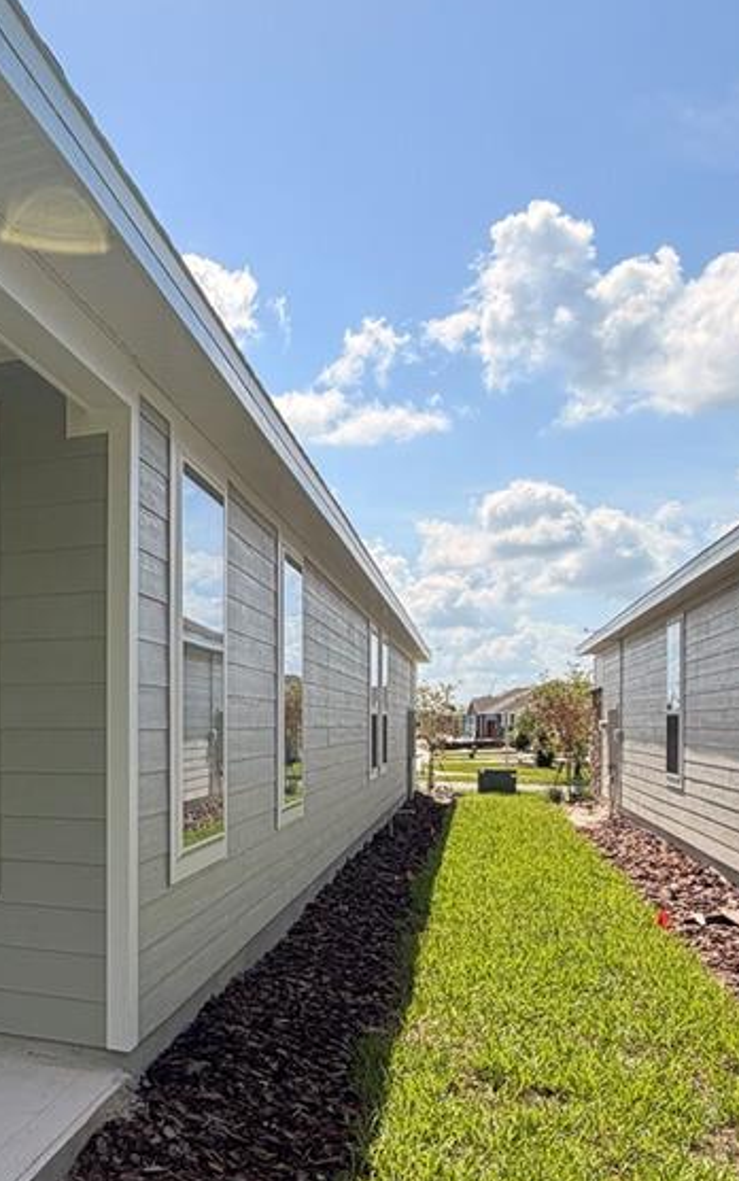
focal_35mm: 32
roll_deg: +0.0
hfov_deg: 35.5
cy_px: 746
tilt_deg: +0.2
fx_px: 1030
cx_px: -8
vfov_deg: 58.8
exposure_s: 1/942
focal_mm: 2.22
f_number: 2.2
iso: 20
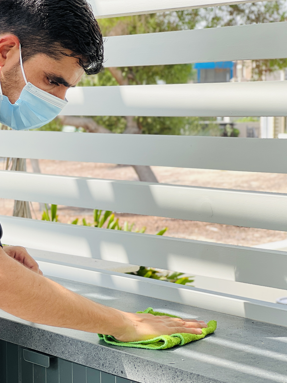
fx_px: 1138
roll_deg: +0.7
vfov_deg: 19.1
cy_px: 192
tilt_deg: -4.2
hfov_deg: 14.2
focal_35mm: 103
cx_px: 34
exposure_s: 1/262
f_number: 2.8
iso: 25
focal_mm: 9
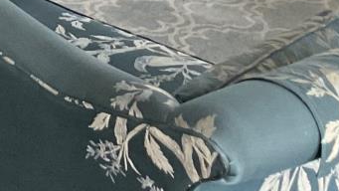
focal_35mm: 139
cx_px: -304
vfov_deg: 8.0
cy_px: -284
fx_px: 1250
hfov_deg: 13.6
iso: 64
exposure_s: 1/60
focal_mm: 3
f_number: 1.8
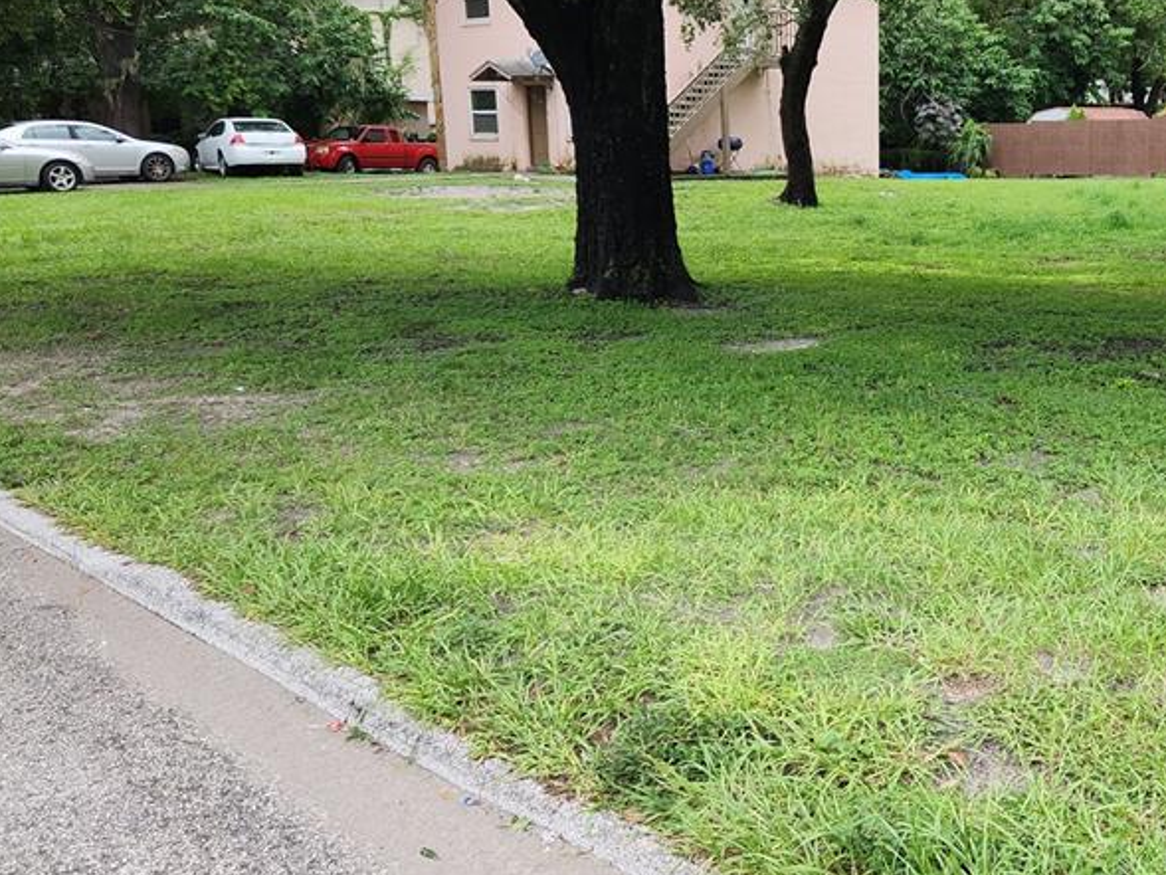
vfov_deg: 35.8
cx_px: 911
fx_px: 1348
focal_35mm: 40
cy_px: 340
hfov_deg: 44.8
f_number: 1.8
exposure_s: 1/180
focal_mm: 5.4
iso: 20
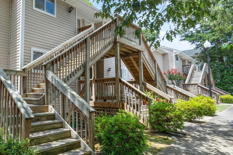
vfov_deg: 53.1
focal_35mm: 24
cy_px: 77
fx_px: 155
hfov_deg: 67.4
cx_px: 49
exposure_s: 1/160
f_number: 6.3
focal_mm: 10
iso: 100
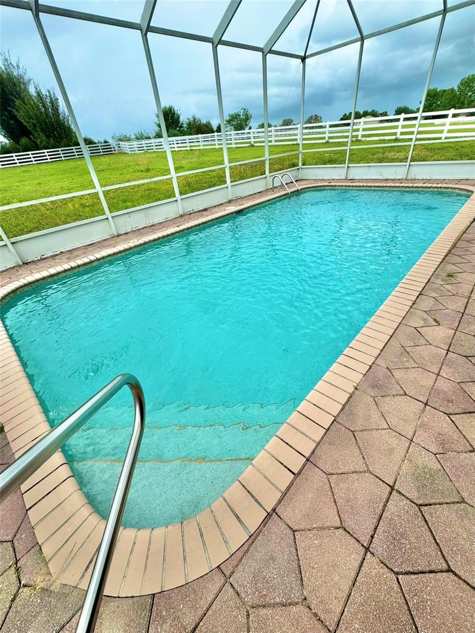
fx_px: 256
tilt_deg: -32.5
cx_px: 238
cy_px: 316
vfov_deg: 102.1
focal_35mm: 14
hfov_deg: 85.7
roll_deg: +7.7
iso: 50
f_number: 2.2
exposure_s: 1/1395
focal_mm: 2.22
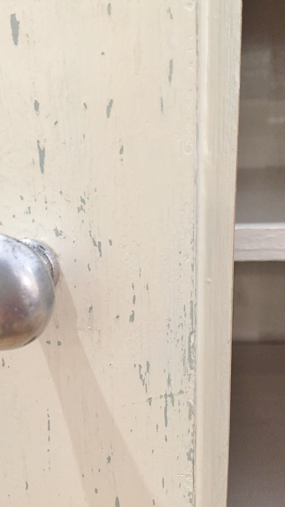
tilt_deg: -12.7
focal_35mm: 32
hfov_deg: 36.6
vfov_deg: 61.0
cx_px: 122
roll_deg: +0.6
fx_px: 430
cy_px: 256
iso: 250
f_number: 2.2
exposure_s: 1/33
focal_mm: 4.15
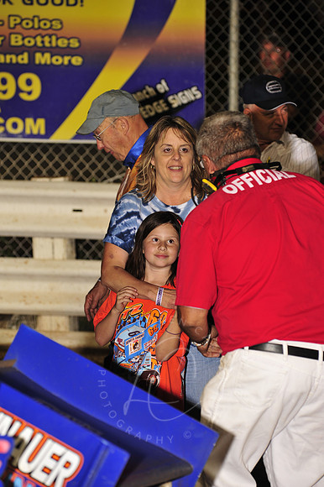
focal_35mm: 185
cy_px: 244
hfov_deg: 7.4
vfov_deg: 11.1
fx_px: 2500
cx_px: 162
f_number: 5.6
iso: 500
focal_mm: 185
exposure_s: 1/200
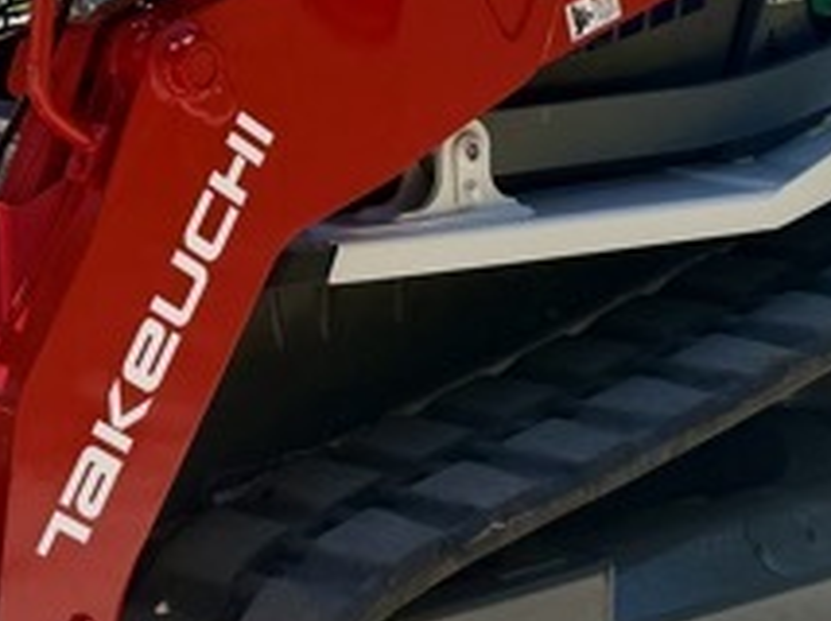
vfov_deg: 12.8
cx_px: 225
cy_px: 229
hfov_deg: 17.1
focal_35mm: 115
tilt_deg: -11.4
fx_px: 2758
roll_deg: +1.2
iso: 80
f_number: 1.78
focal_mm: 6.76
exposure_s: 1/2907
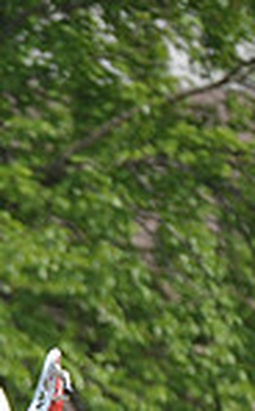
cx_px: -219
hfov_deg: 1.0
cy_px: 736
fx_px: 15159
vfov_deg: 1.5
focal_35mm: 1358
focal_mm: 340
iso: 640
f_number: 4
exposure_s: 1/3200
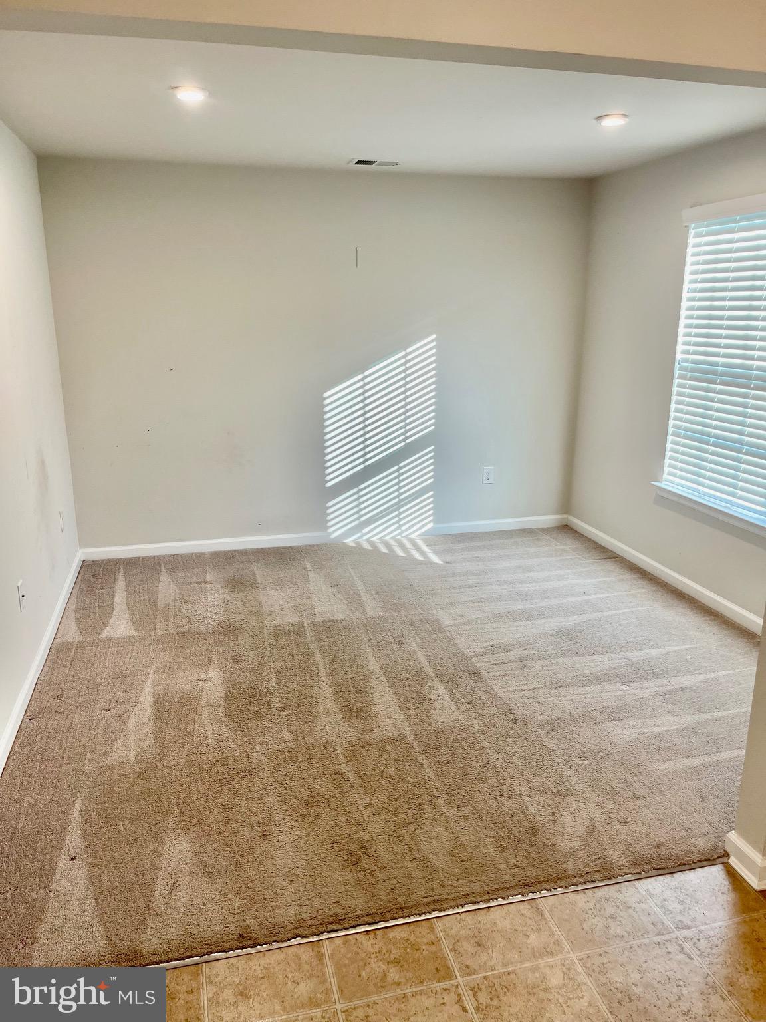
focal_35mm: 25
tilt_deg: -14.1
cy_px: 511
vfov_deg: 69.4
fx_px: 738
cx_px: 383
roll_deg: +0.7
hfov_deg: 54.9
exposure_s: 1/120
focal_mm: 5.1
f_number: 1.6
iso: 100
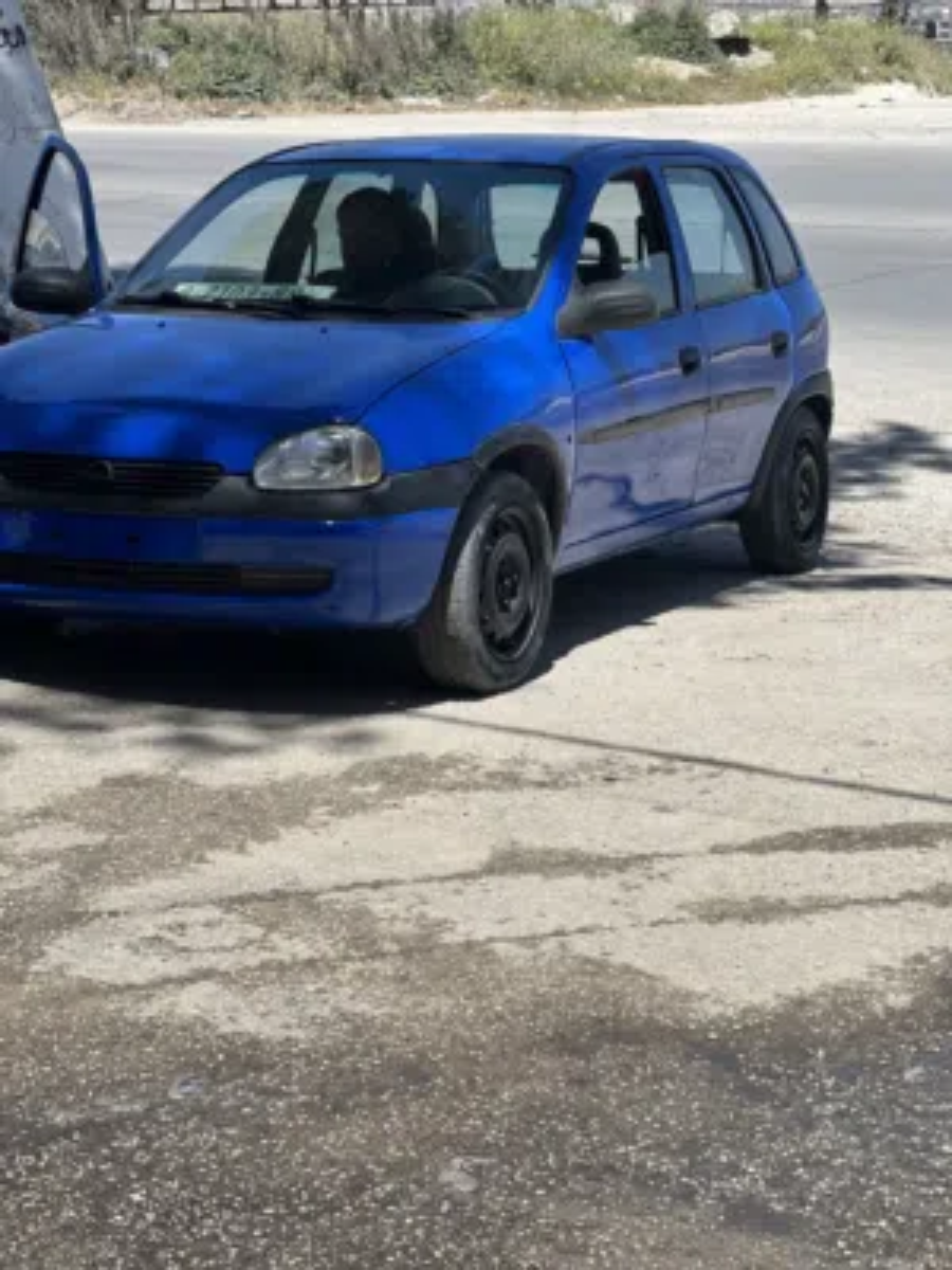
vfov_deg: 25.3
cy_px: 635
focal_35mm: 77
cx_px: 476
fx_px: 2824
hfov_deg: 19.1
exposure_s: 1/732
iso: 32
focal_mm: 9
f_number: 2.8
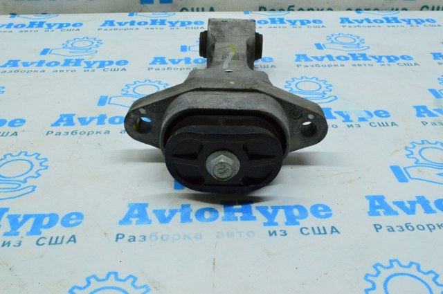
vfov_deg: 32.9
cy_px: 147
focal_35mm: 40
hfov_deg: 48.0
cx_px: 222
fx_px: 498
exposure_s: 1/30
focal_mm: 27
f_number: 25
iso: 6400
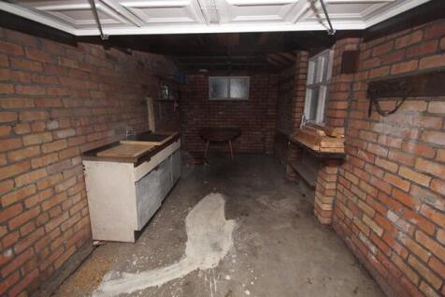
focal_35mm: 15
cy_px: 148
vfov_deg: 77.3
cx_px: 222
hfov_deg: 100.4
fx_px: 185
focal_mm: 10
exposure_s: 1/60
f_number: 4
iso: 800
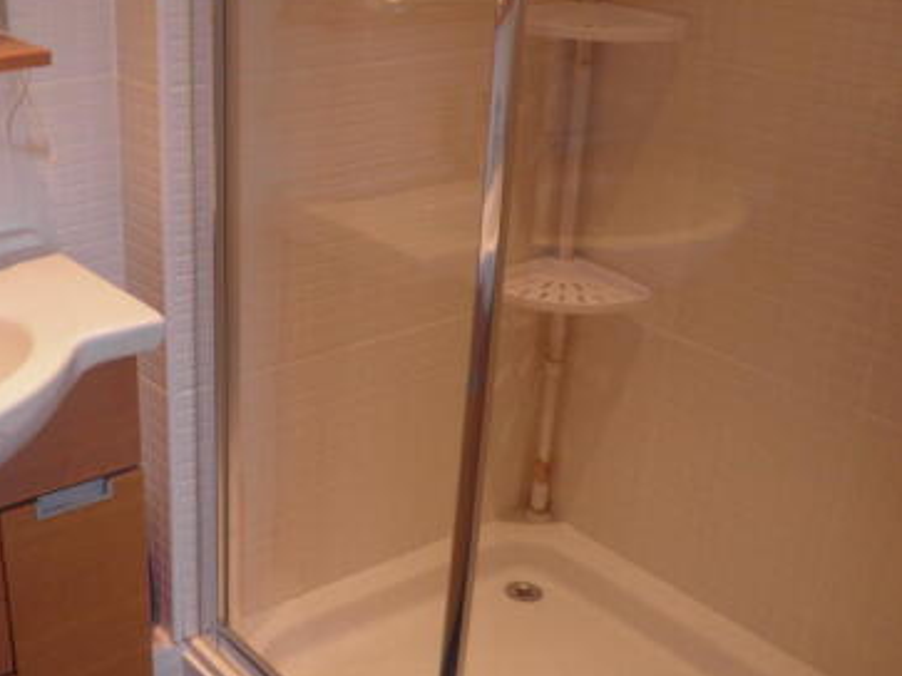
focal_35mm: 45
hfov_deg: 40.4
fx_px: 1172
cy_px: 349
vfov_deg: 32.2
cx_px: 185
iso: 50
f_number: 2.8
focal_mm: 4.9
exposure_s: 1/30
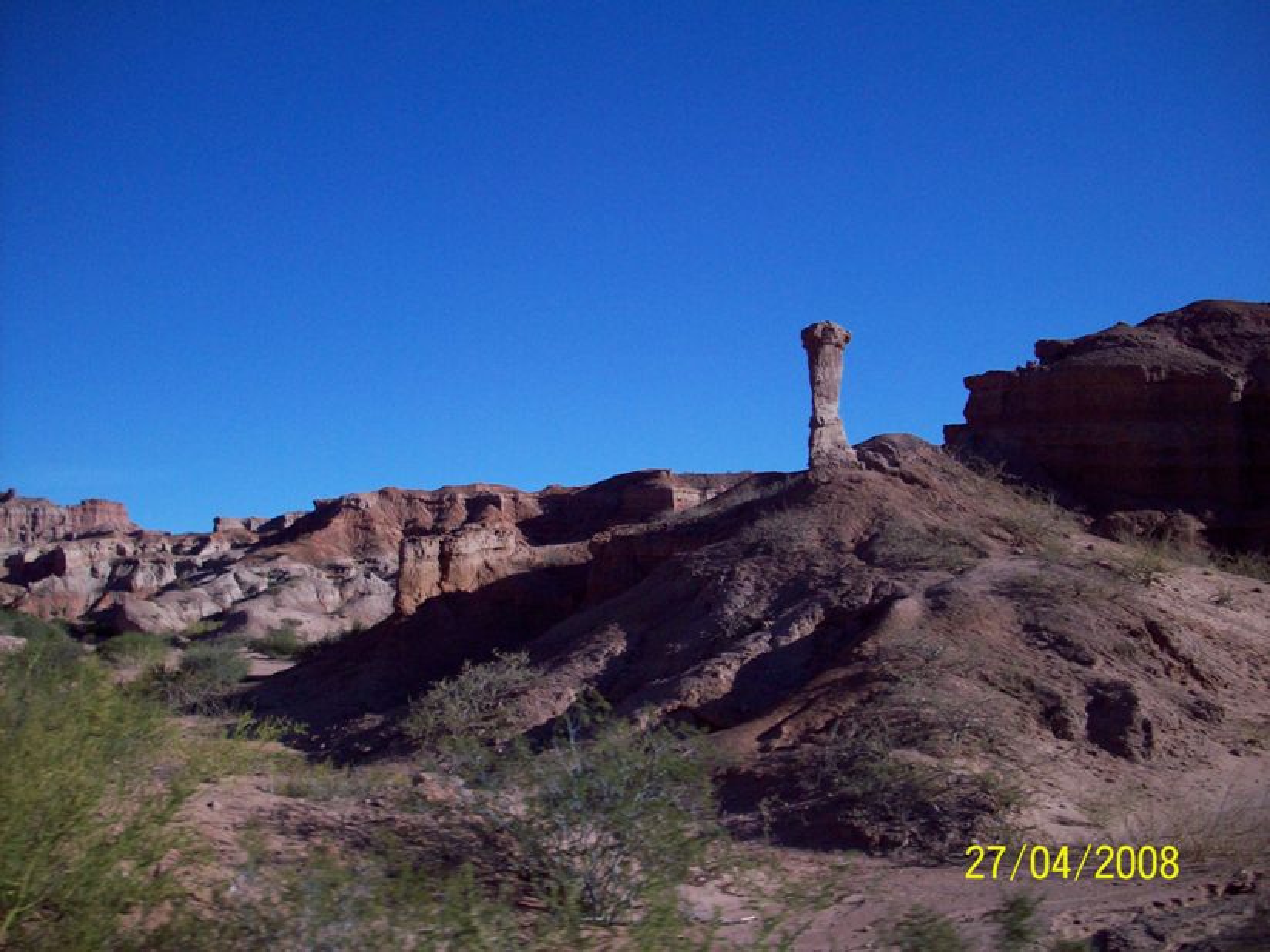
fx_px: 1357
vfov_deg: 38.7
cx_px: 635
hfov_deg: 50.1
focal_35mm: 37
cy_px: 476
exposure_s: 1/422
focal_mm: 6.2
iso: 80
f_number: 5.6
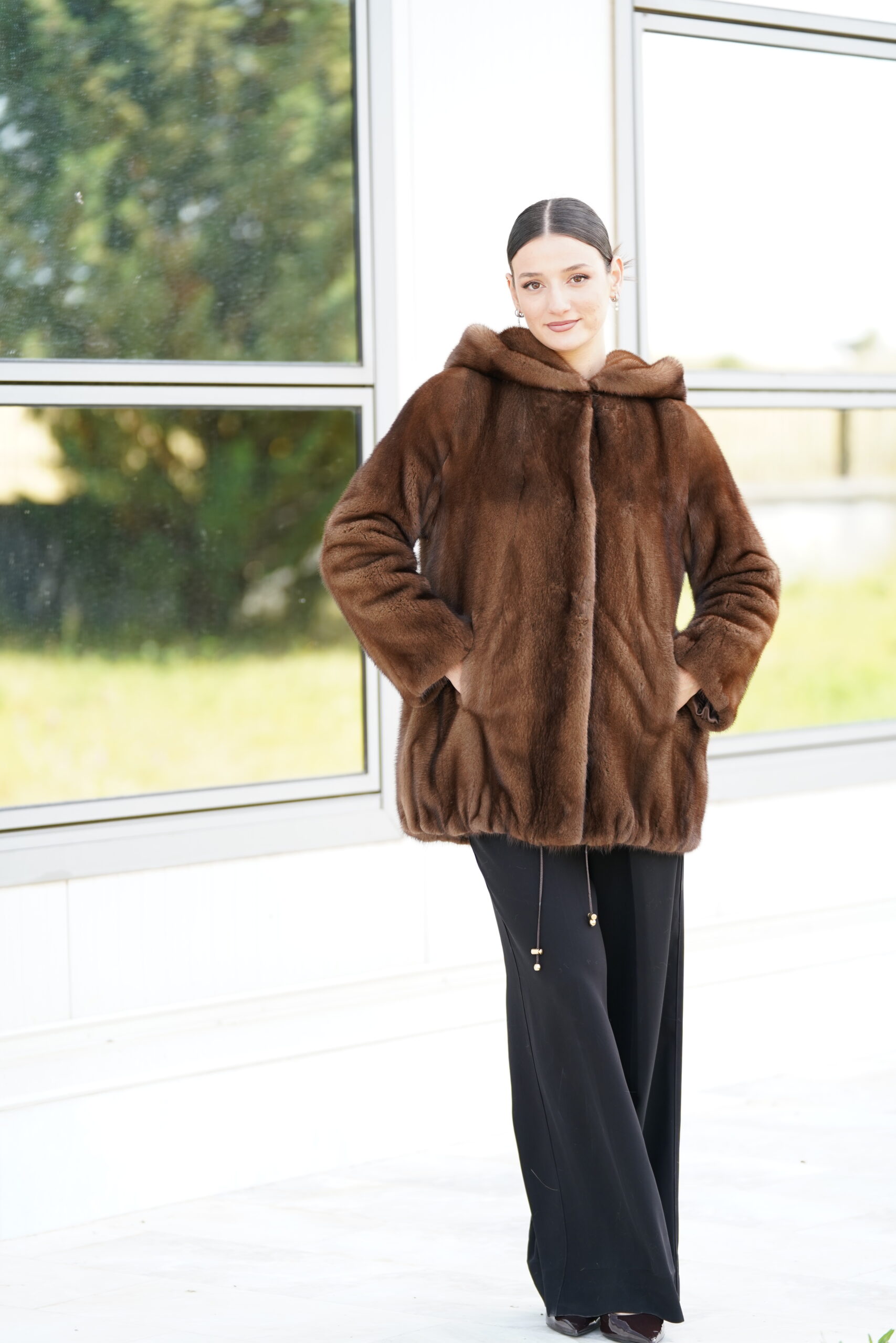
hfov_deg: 11.9
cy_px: 672
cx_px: 448
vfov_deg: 17.8
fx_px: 4292
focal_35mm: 115
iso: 250
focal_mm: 115
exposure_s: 1/250
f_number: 2.8
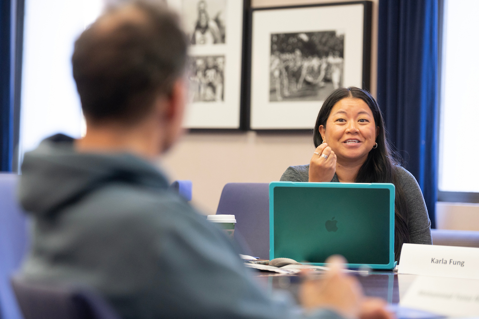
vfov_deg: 10.1
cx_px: 240
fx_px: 1795
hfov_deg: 15.2
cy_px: 160
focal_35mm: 135
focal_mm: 135
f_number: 3.5
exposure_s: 1/250
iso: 1600
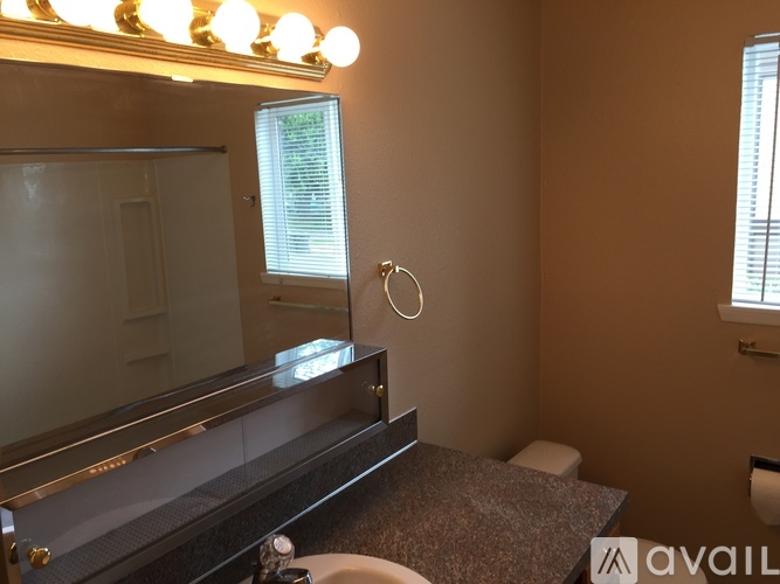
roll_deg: +1.2
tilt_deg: -8.8
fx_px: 653
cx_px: 390
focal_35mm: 29
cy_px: 292
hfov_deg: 61.7
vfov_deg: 48.2
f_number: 2.2
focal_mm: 4.15
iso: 32
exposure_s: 1/60
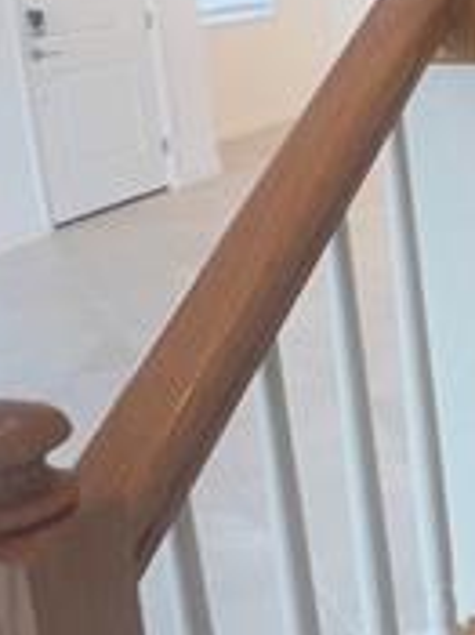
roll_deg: -1.1
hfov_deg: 17.8
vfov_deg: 33.3
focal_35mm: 57
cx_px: 950
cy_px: 174
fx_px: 1044
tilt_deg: -13.2
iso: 250
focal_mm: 1.57
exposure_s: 1/60
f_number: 1.8
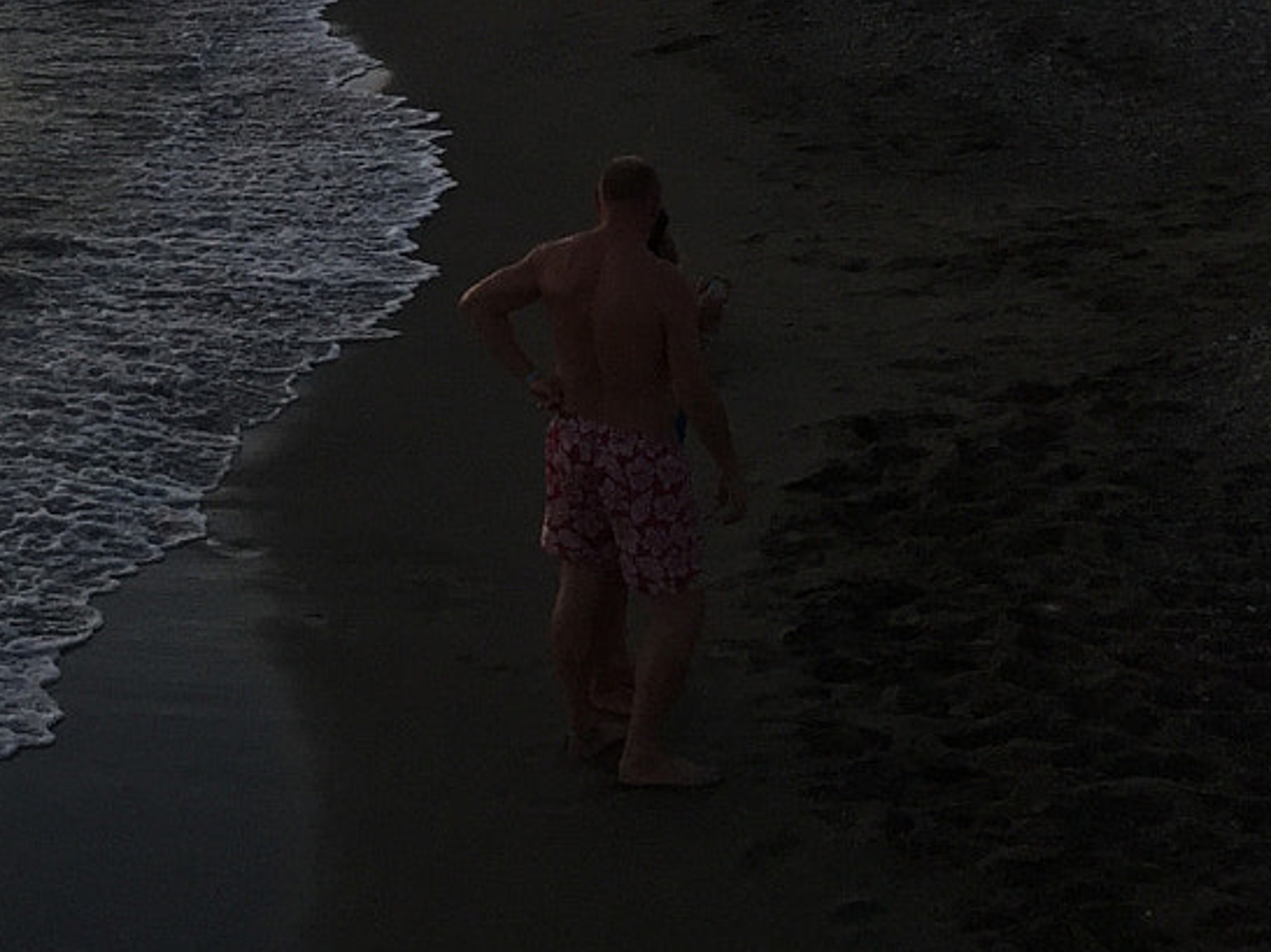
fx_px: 3120
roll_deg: -0.7
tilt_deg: -3.2
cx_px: -556
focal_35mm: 85
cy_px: -419
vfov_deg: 16.1
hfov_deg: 20.2
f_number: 2.2
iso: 32
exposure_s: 1/278
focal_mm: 4.15
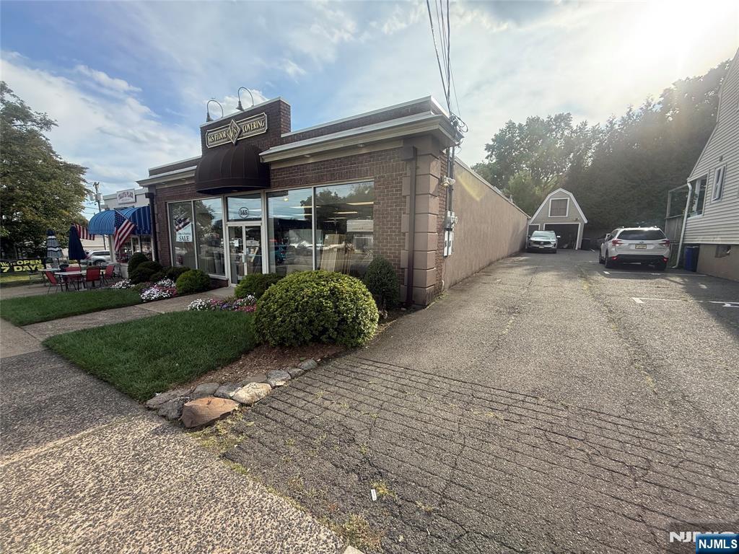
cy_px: 277
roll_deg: -1.1
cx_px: 370
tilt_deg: -5.9
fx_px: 299
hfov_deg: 102.1
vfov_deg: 85.7
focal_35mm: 14
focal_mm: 2.22
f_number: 2.2
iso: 64
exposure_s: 1/554
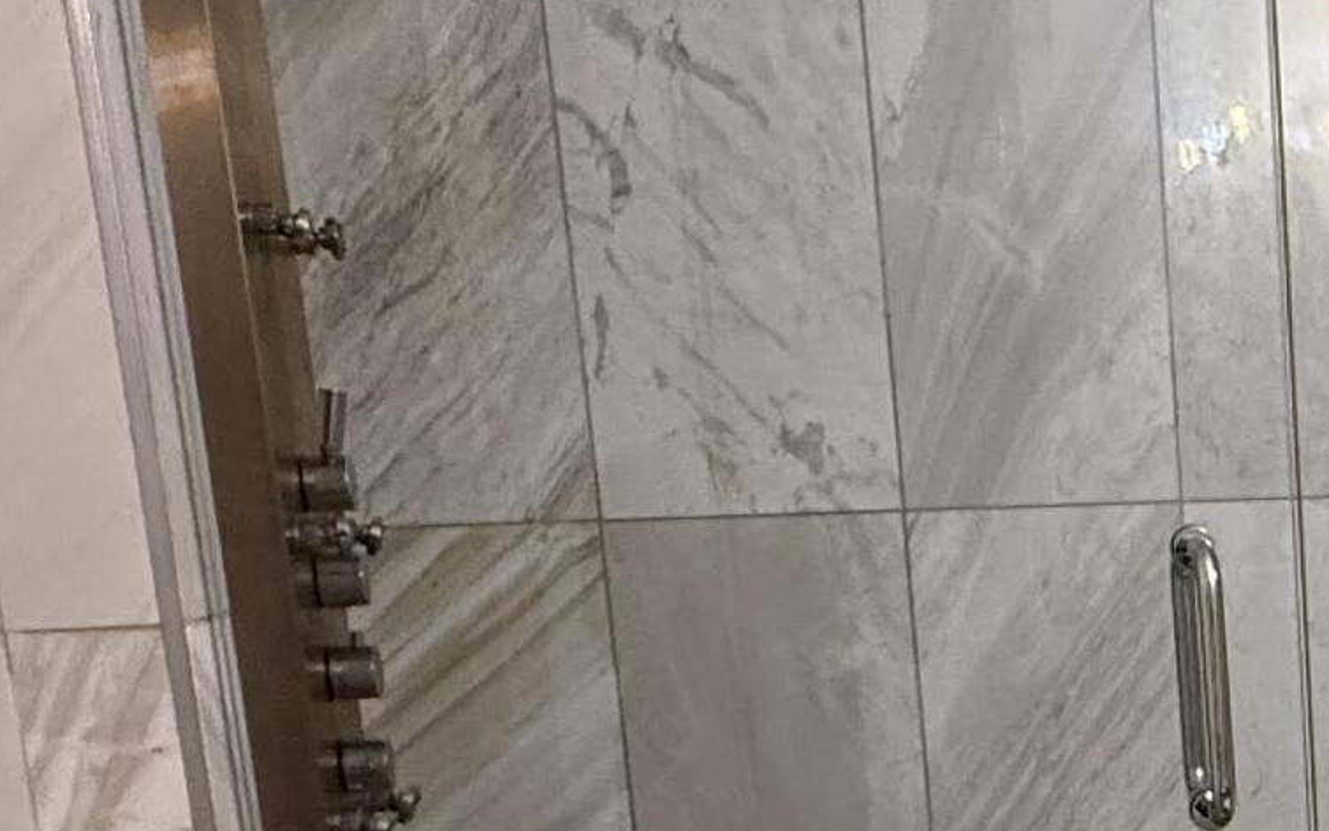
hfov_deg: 30.0
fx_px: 2137
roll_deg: +2.2
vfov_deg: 21.1
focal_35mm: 59
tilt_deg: -11.2
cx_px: 1558
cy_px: 879
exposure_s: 1/120
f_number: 2.2
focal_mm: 2.22
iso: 320
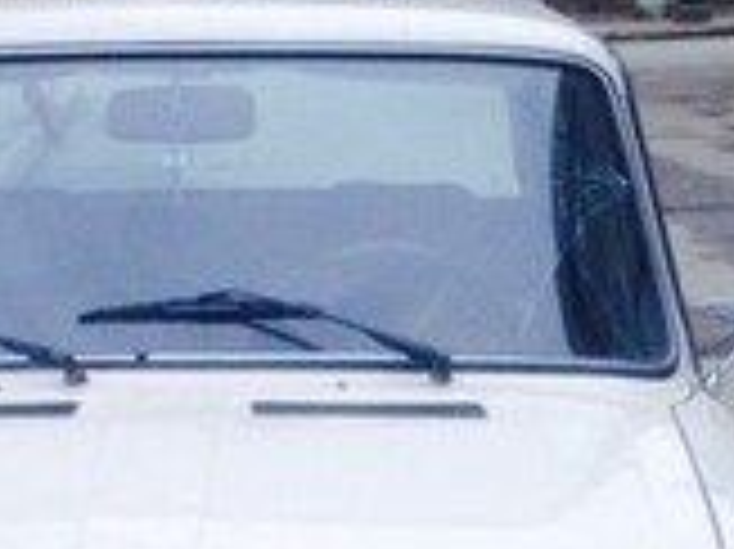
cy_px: 731
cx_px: 243
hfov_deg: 14.7
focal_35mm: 134
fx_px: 2839
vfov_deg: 10.8
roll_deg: -1.1
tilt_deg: -15.2
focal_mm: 4.12
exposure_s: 1/40
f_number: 2.4
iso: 50
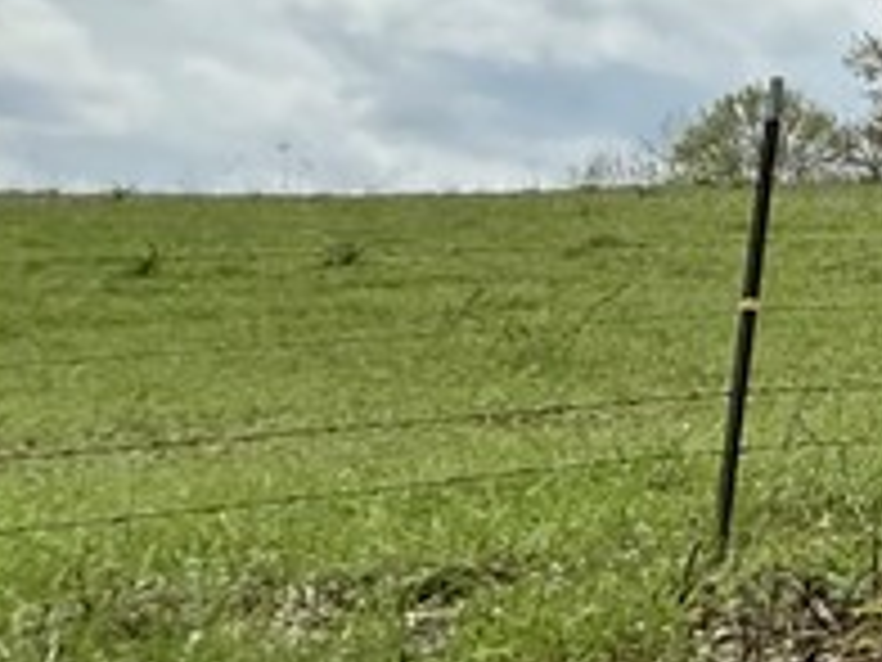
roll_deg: -1.2
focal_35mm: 73
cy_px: 99
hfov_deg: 13.9
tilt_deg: +14.8
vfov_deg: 19.9
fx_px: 1860
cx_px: 2272
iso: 64
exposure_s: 1/1497
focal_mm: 2.22
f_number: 2.2
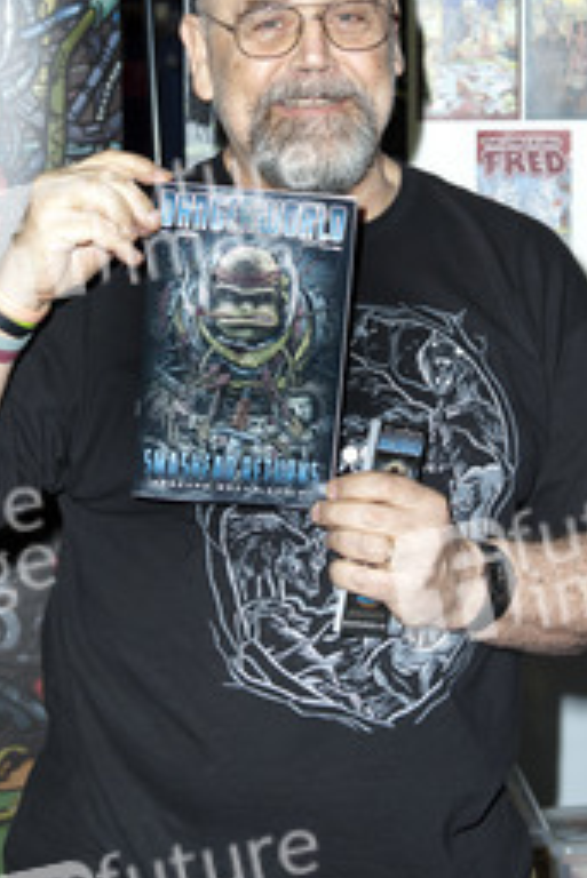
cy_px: 398
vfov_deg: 27.0
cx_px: 256
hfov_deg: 18.2
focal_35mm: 75
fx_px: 1832
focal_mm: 48
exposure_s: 1/320
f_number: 4
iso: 400
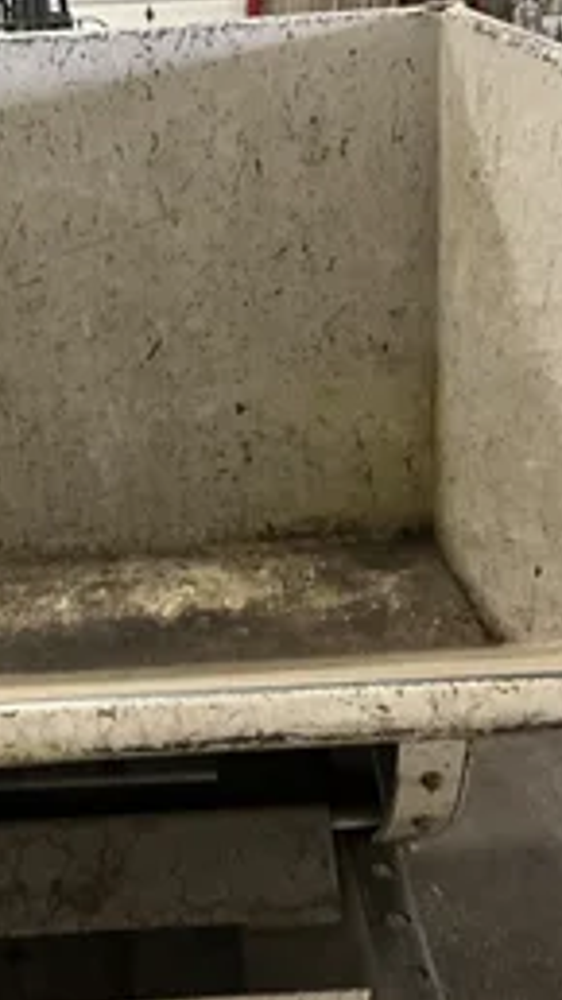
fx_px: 1299
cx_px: 124
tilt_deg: -23.2
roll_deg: +2.3
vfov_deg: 42.0
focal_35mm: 49
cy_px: 438
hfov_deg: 24.1
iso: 320
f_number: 1.8
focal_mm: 3
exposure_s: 1/34
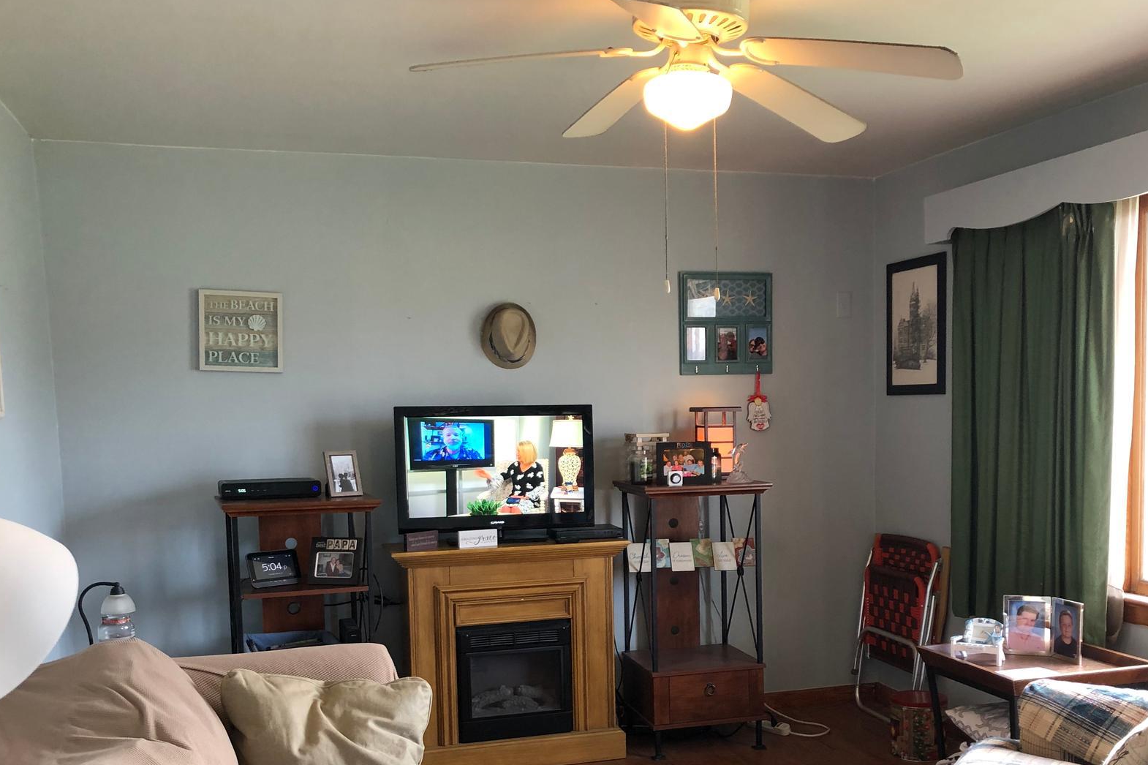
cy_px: 531
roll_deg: +1.1
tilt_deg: -6.6
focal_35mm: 38
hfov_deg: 50.5
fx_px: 1211
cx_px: 660
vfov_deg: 34.6
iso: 40
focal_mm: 3.99
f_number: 1.8
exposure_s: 1/24
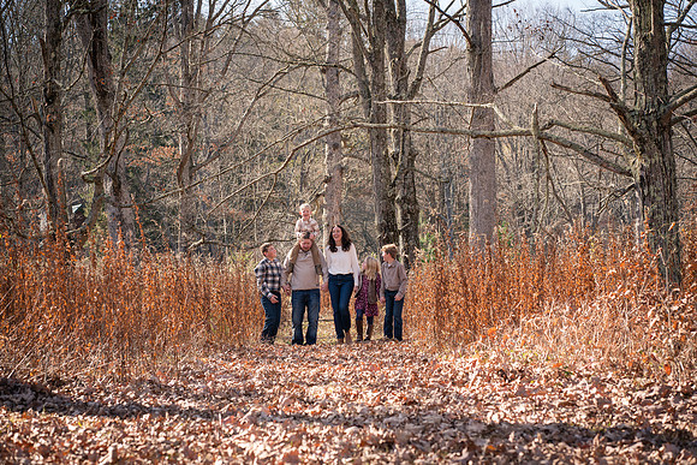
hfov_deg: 23.9
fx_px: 1646
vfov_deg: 16.1
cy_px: 232
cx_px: 348
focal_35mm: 85
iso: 250
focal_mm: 85
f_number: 6.3
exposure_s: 1/250
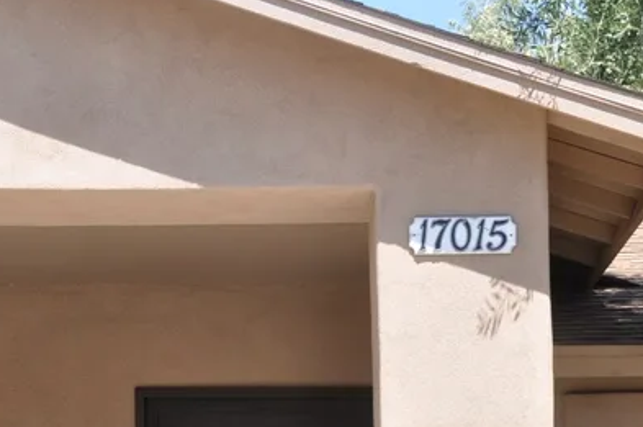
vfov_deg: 8.8
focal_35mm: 154
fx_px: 2747
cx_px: 370
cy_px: 515
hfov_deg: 13.3
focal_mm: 42
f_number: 8
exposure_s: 1/250
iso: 200
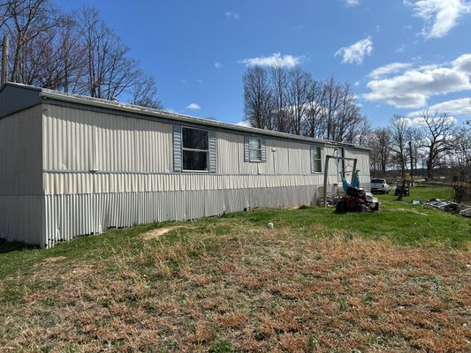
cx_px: 236
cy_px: 176
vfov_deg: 53.1
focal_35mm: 26
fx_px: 354
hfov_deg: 67.3
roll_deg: +1.9
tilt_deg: +0.5
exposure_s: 1/5882
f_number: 1.5
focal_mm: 5.7
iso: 50
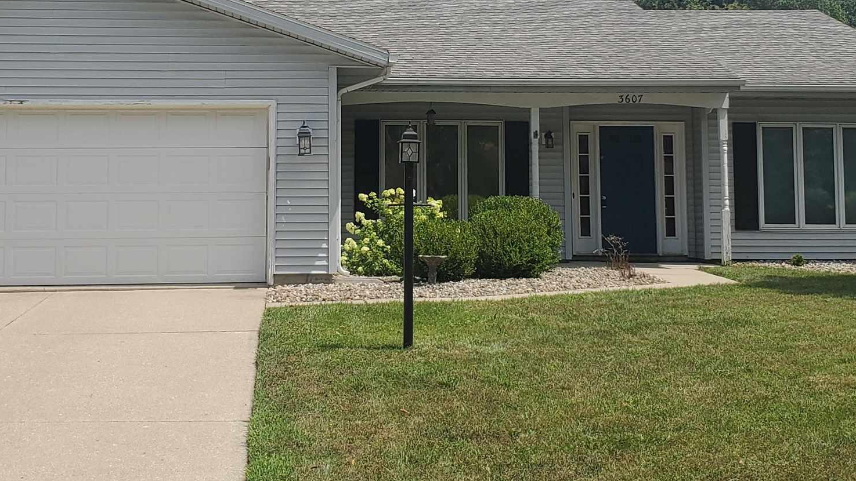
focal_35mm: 59
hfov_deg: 35.4
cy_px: 93
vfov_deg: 20.2
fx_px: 1339
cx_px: 417
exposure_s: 1/1478
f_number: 2.4
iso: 50
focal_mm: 4.3
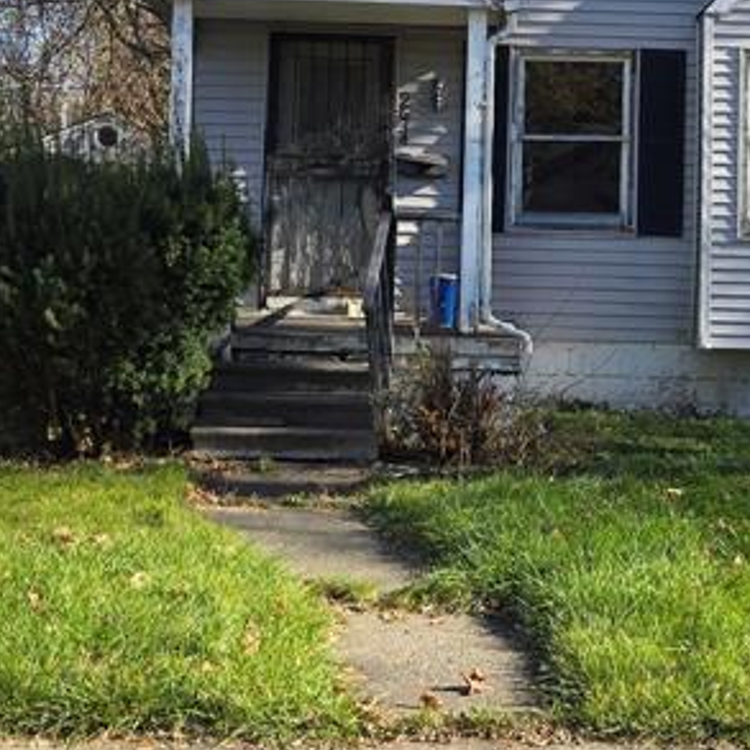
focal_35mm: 71
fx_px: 1740
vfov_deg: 23.9
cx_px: 553
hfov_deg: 24.1
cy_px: 123
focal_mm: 5.4
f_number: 1.8
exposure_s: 1/957
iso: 25
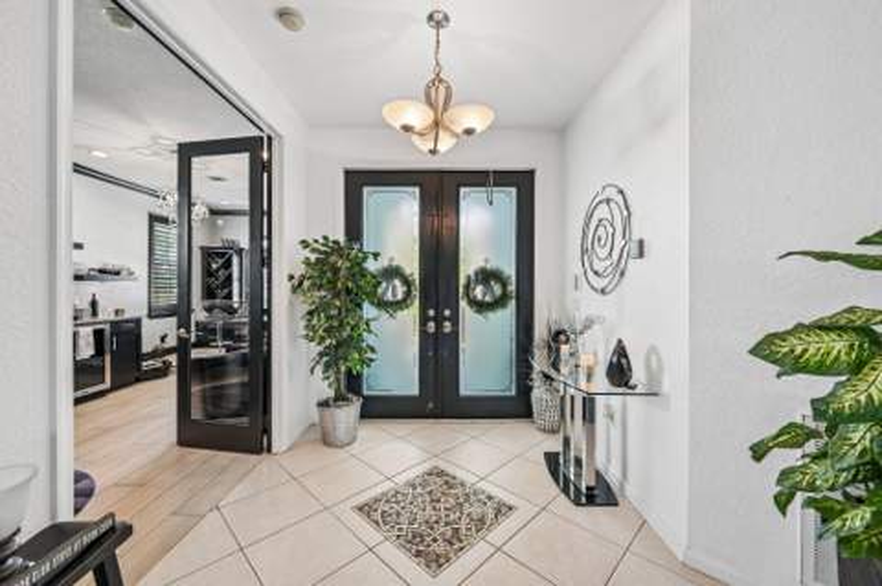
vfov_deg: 81.1
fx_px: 343
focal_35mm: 14
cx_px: 441
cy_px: 293
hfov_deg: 104.3
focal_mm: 14
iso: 2500
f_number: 8
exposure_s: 1/80
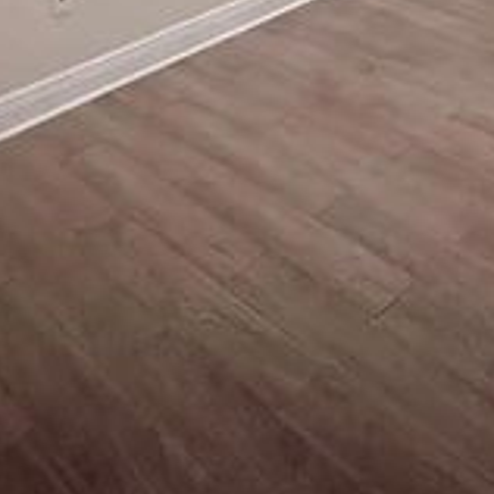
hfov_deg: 30.6
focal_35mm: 50
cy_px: -194
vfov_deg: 26.9
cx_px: 535
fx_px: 807
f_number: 2.2
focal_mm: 2.22
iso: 40
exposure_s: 1/120
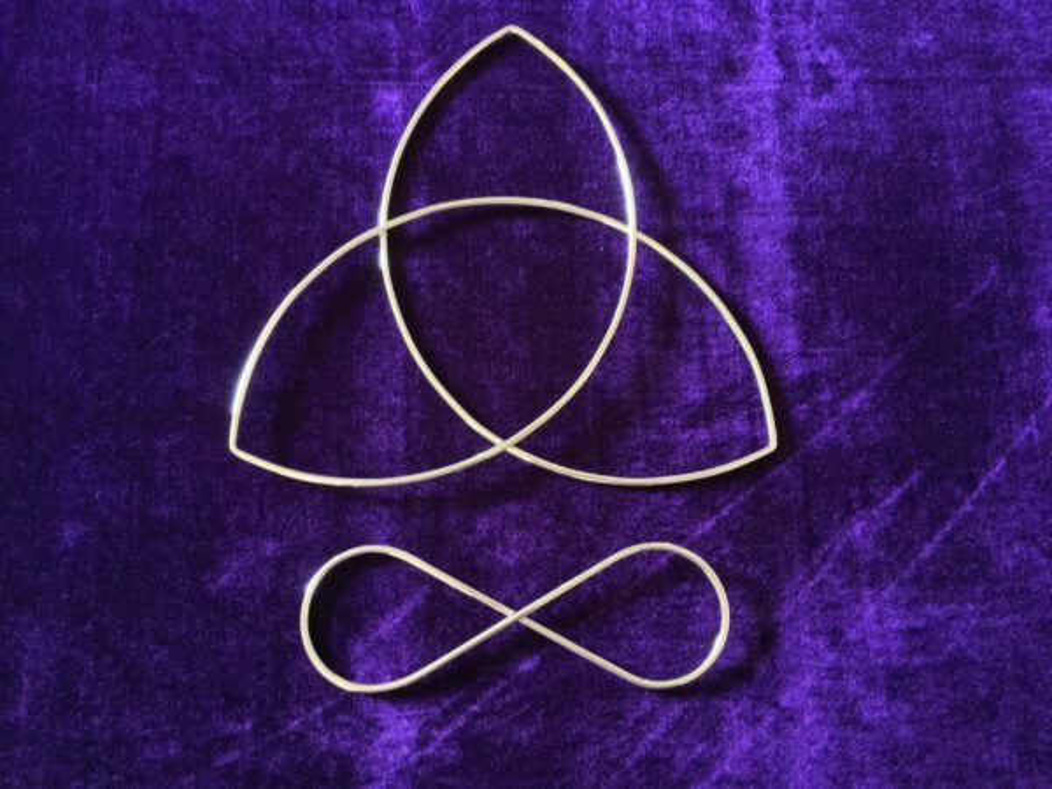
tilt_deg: -78.6
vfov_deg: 48.2
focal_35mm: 29
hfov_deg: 61.7
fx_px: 881
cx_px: 526
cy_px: 394
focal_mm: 4.15
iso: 500
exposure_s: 1/17
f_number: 2.2
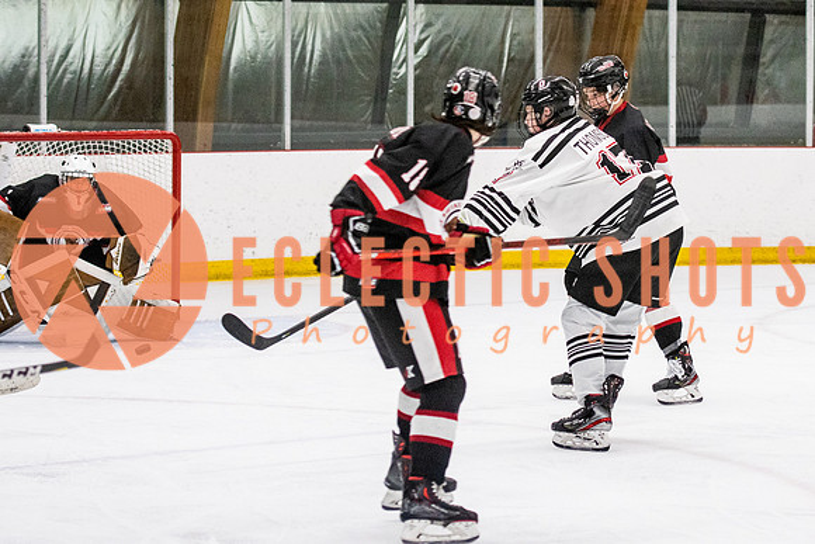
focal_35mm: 143
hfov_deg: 14.3
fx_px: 3246
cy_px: 173
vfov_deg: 9.6
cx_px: 556
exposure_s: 1/640
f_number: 2.8
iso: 1600
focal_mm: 70
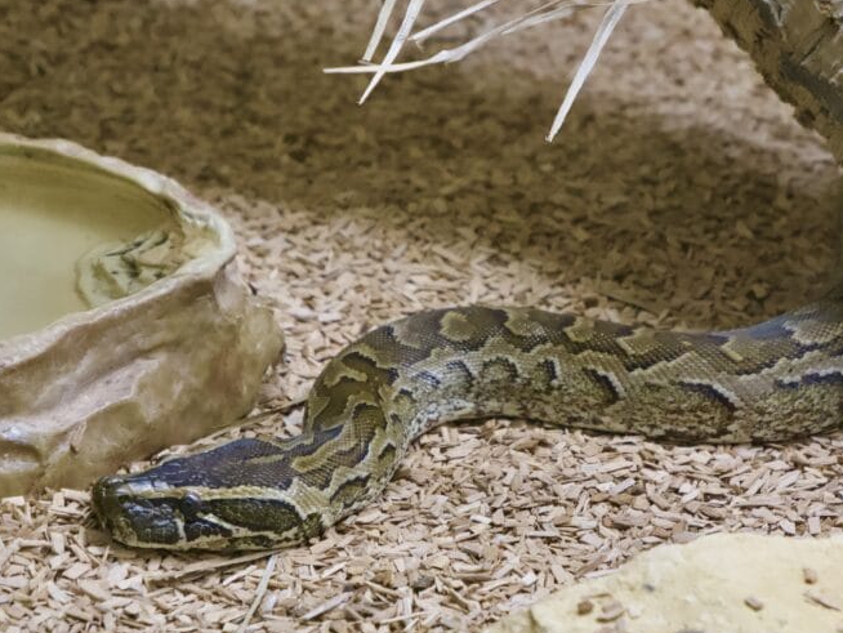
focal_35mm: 188
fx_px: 4580
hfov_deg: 10.5
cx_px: 428
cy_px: 301
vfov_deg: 7.9
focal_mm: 60
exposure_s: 1/125
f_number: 4
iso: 2500
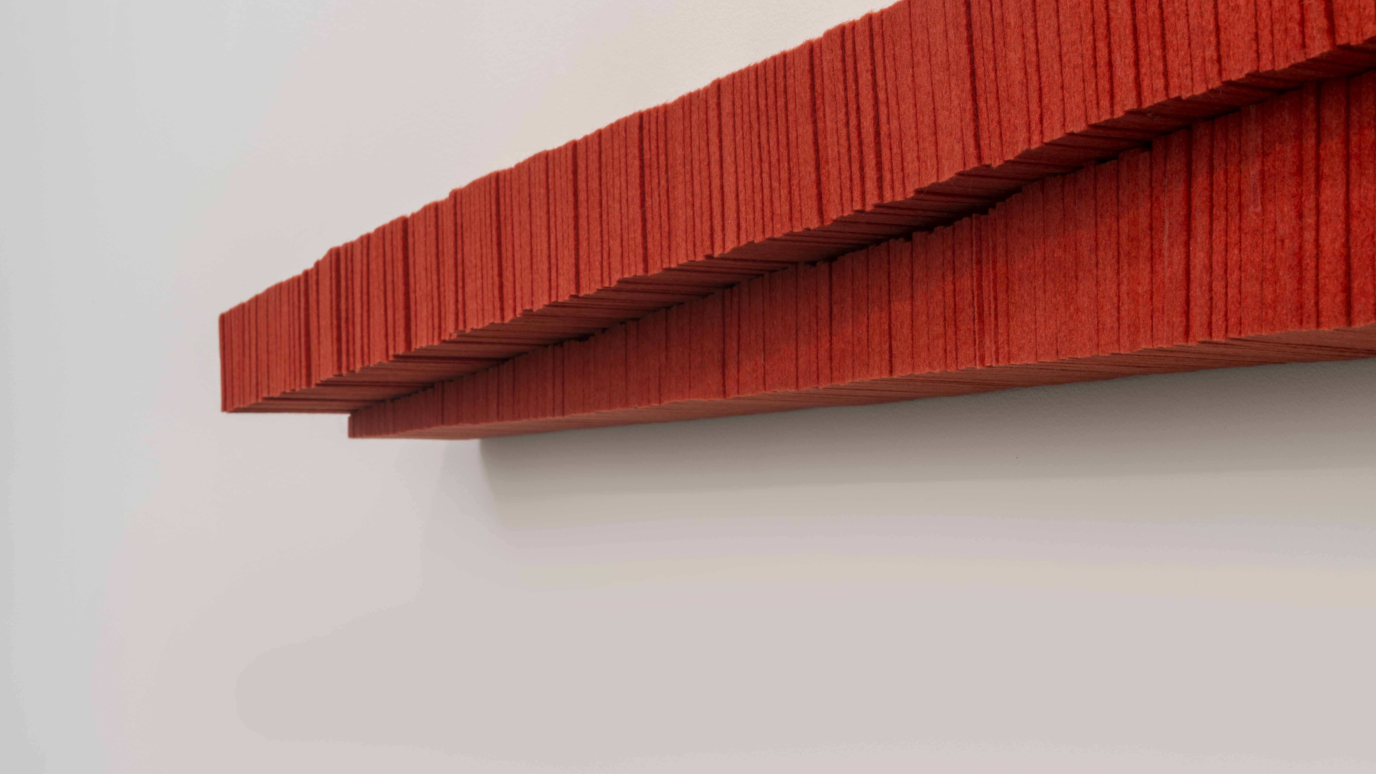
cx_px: 689
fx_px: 2299
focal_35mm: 63
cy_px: 324
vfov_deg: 19.1
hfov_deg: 33.3
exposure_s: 3
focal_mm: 60
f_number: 20
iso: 50
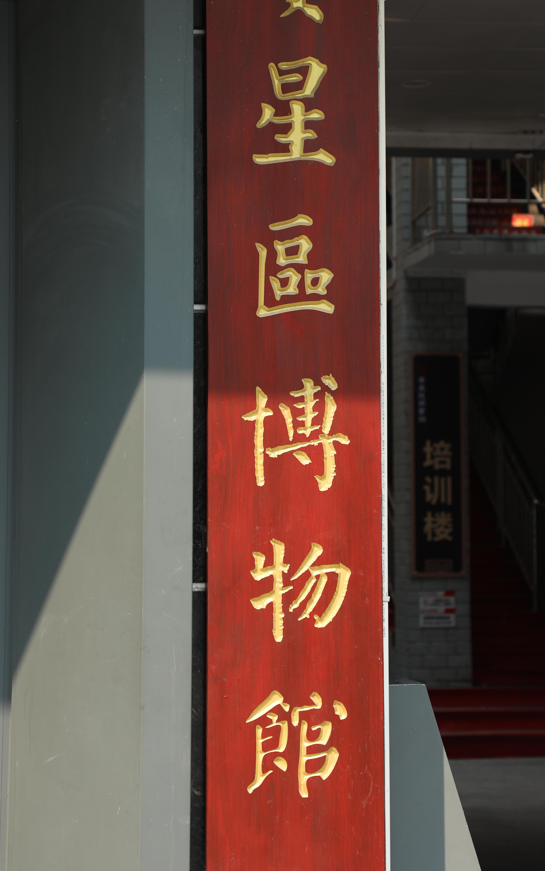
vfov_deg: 33.3
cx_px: 358
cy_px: 329
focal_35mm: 61
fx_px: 1450
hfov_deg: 21.2
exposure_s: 1/125
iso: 500
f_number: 22
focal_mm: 48
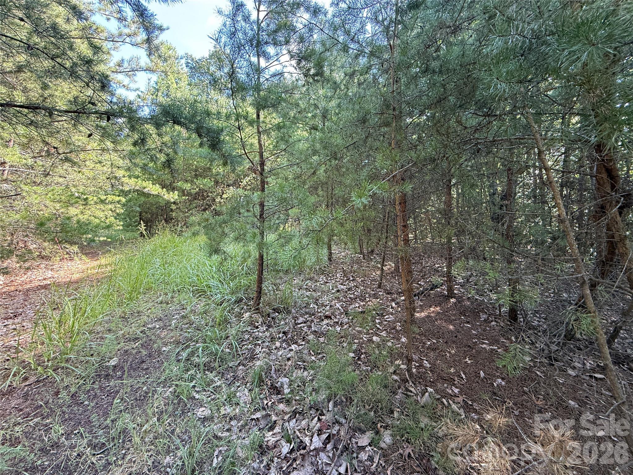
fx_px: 256
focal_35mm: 14
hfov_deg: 102.1
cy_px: 238
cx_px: 316
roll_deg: +1.0
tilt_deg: -2.5
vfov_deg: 85.7
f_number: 2.2
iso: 200
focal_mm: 2.22
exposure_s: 1/99
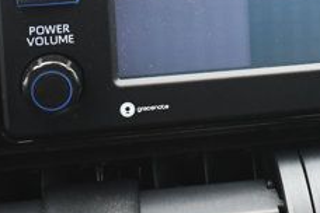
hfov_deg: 19.2
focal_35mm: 104
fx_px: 924
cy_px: -58
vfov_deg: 12.8
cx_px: 296
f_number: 4
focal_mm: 25
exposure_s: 1/125
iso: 1250
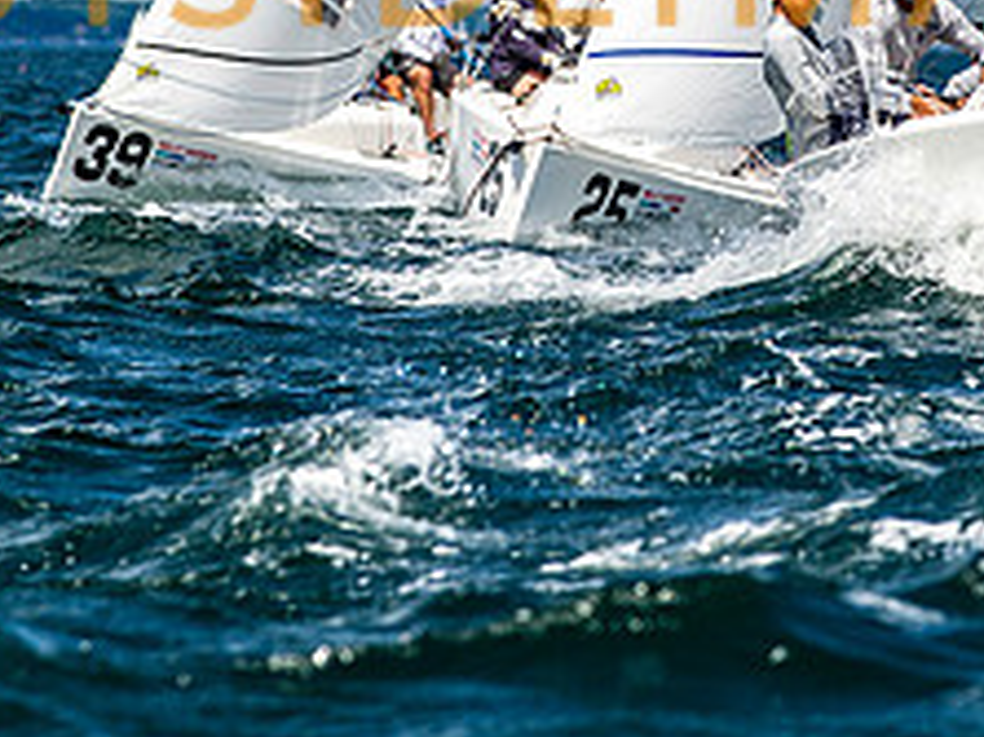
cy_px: -62
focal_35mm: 501
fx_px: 14234
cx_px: 684
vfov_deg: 3.0
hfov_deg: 4.0
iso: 500
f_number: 5.6
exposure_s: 1/4000
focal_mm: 200
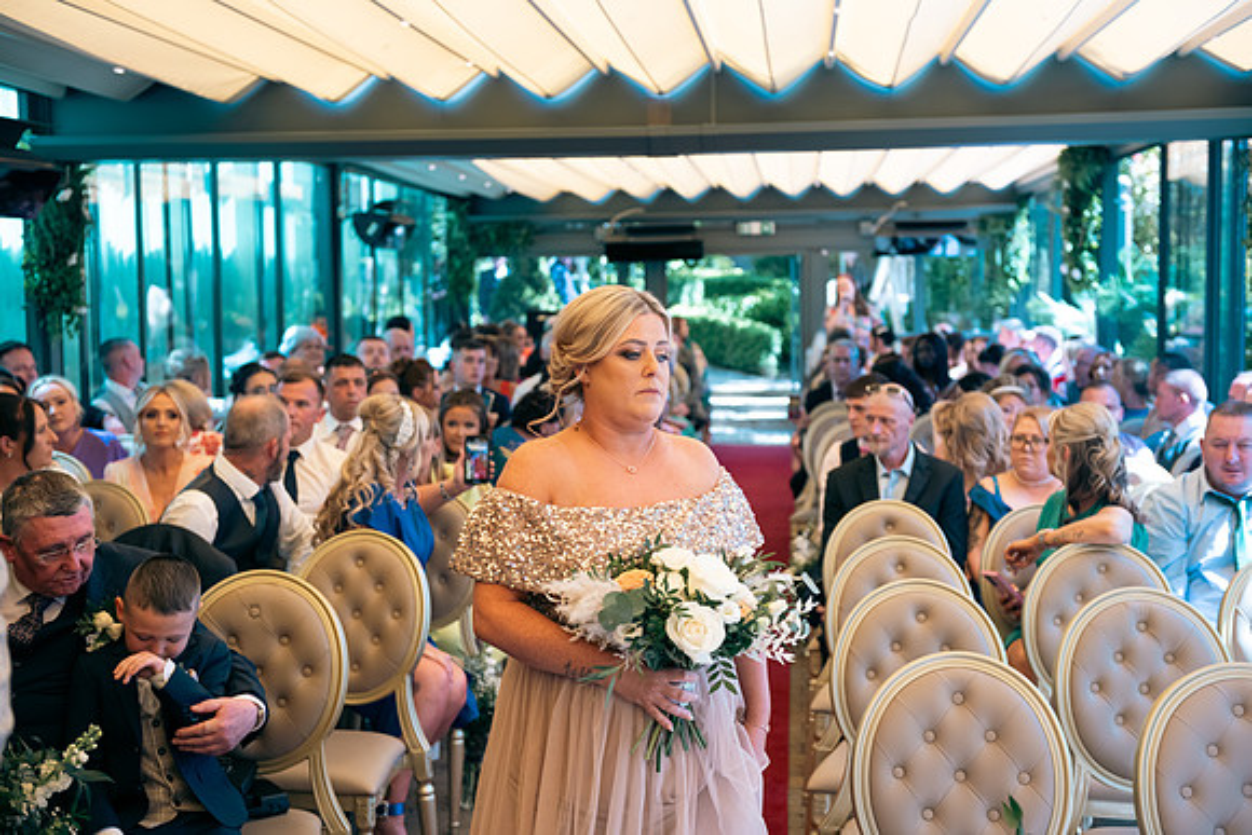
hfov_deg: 41.1
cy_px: 418
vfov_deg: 28.1
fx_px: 1670
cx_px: 626
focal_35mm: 48
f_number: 3.5
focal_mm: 48
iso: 250
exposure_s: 1/200
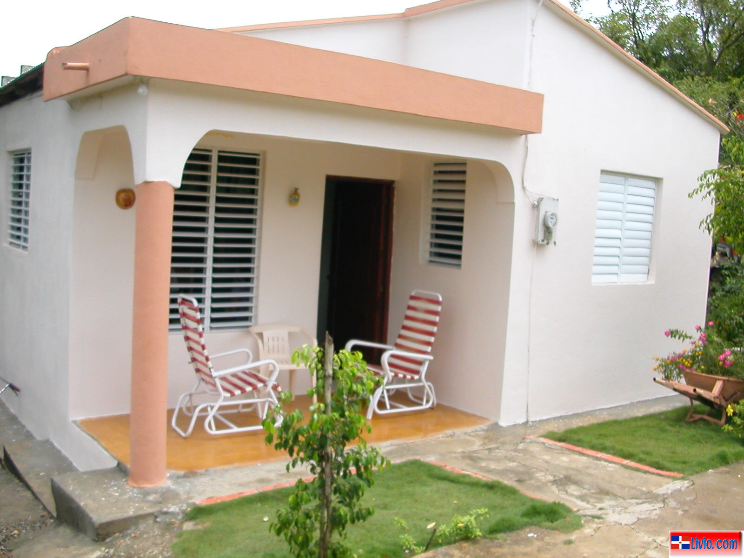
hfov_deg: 50.1
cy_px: 279
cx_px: 372
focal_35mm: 37
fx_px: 795
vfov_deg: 38.7
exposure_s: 1/574
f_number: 2.7
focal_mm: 5.6
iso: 100
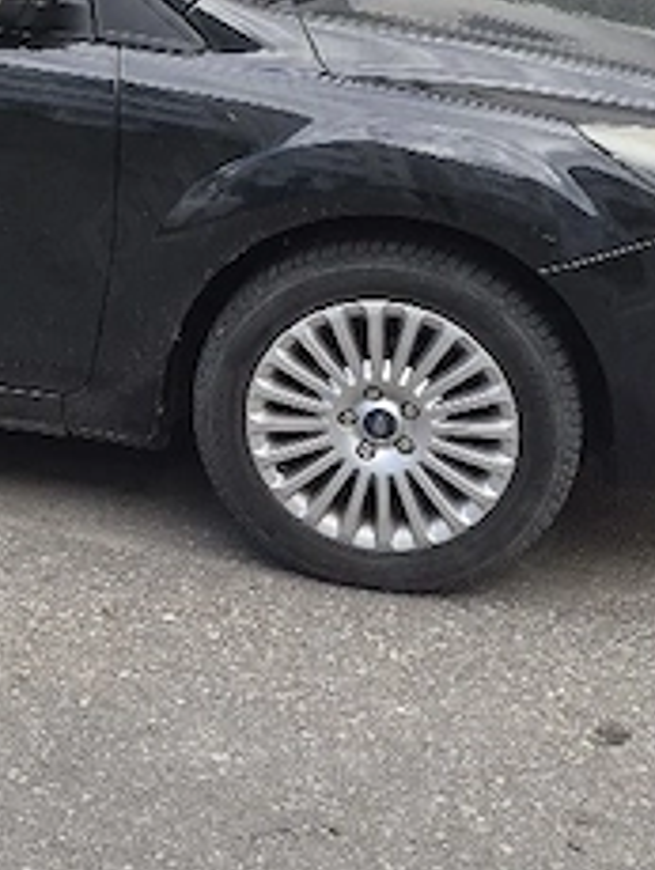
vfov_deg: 24.0
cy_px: 178
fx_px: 2015
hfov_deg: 17.6
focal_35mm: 80
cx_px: -121
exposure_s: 1/667
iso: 80
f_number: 1.8
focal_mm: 5.4
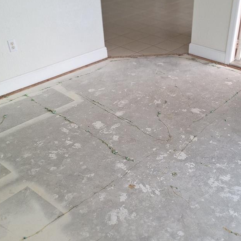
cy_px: 129
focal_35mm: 39
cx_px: 162
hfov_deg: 42.2
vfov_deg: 42.8
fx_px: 307
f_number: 1.8
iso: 50
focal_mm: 5.54
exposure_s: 1/120
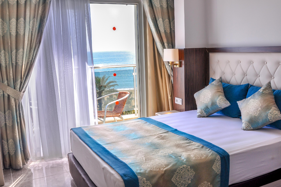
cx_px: 140
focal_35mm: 36
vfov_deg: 36.8
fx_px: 281
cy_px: 94
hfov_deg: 53.2
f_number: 8
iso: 200
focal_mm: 24
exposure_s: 1/100
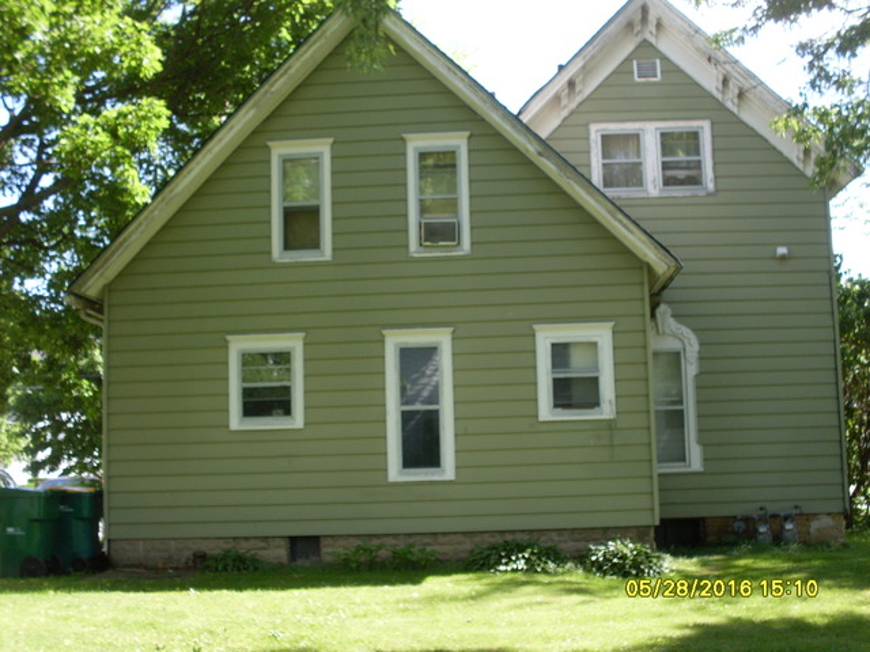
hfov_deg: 38.9
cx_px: 435
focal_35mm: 49
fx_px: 1232
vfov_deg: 29.7
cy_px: 326
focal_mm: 8.1
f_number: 3.1
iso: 80
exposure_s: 1/180
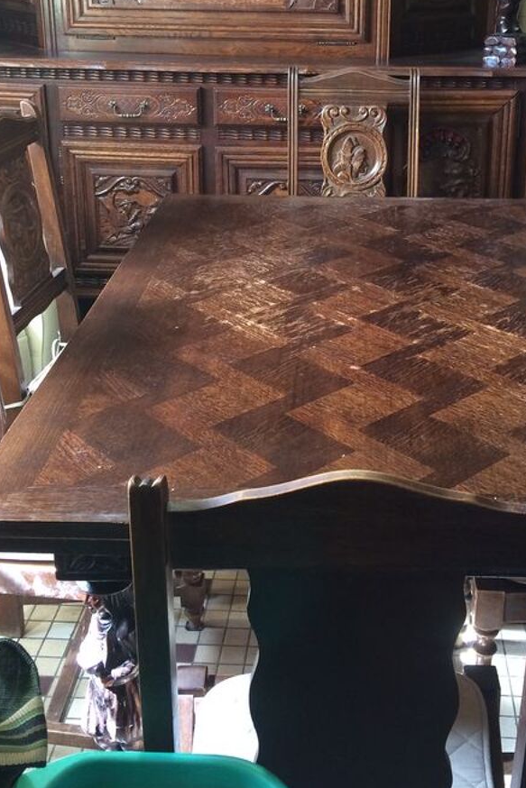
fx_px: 1008
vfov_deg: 41.8
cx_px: 327
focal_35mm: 46
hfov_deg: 29.2
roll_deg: -1.0
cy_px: 229
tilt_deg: -21.4
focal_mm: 4.15
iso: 160
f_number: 2.2
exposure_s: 1/33
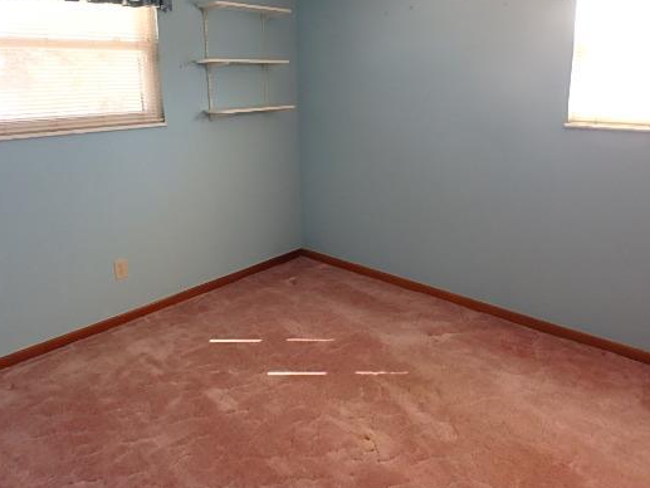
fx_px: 488
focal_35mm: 26
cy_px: 192
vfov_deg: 52.7
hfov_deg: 67.3
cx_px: 329
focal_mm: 3.7
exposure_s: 1/30
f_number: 3.5
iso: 320
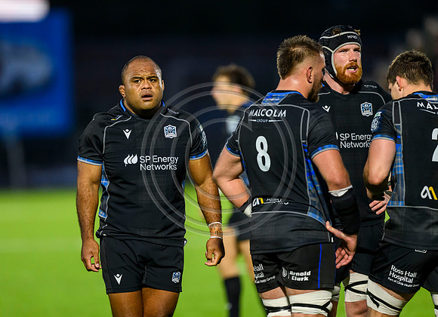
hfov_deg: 4.1
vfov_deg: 3.0
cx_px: 164
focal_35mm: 488
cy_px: 166
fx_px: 6095
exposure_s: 1/2000
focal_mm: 400
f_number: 3.2
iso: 4000
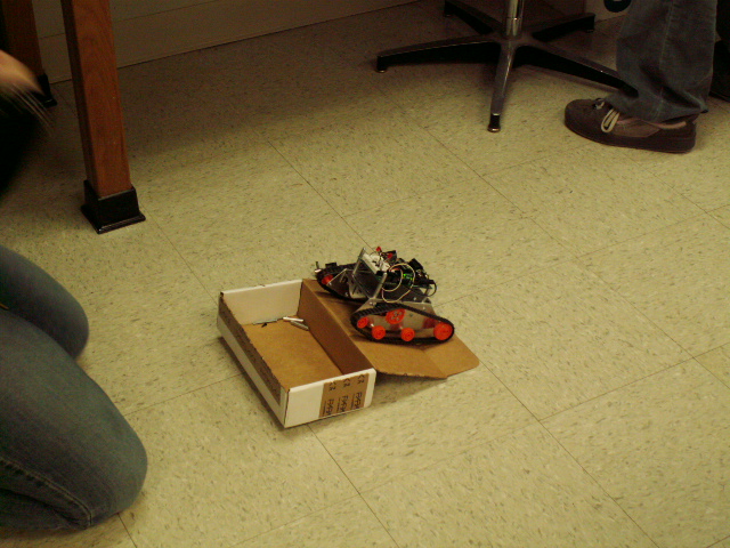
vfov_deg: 26.1
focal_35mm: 56
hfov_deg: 34.3
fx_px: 1181
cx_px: 365
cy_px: 274
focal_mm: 9.25
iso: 125
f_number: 3.2
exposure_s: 1/40
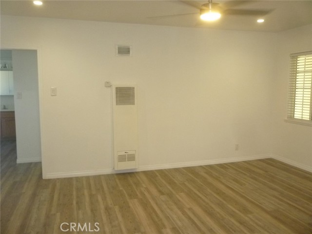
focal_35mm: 29
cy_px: 117
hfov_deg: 61.7
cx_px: 156
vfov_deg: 48.2
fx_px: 261
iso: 400
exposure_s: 1/60
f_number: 3.3
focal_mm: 5.2
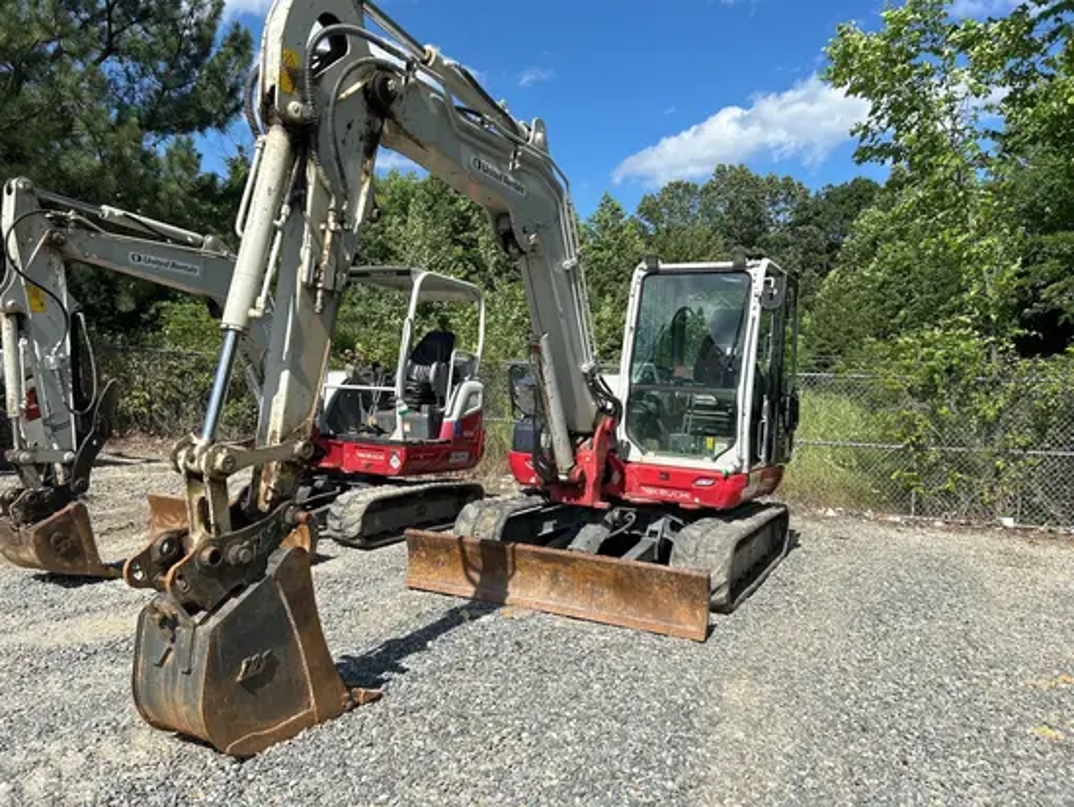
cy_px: 404
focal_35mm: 26
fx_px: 807
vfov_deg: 53.1
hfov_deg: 67.3
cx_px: 537
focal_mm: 5.7
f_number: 1.5
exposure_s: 1/4115
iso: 50
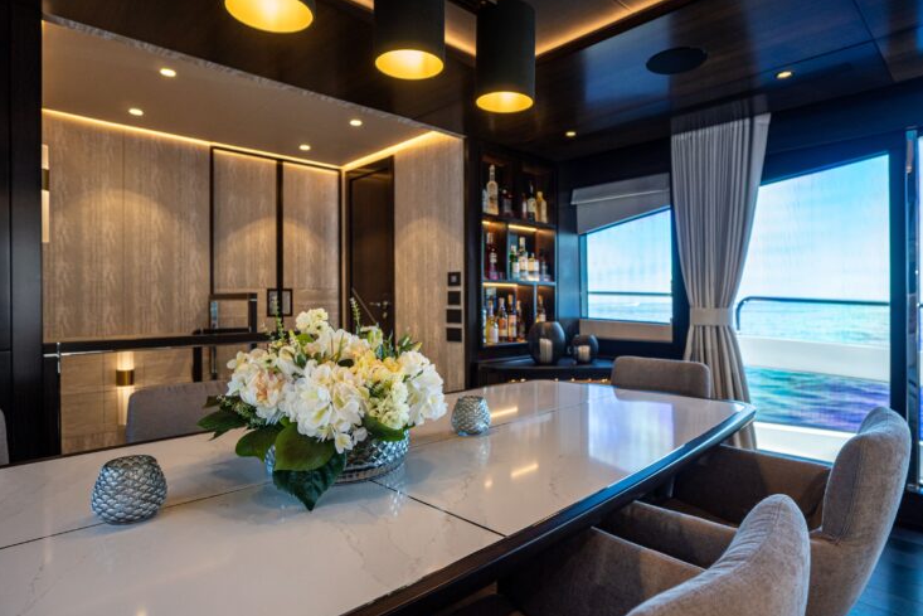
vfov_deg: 62.0
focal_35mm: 20
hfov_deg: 83.9
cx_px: 478
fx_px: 513
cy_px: 302
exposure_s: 1/50
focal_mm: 12.6
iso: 400
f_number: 3.2
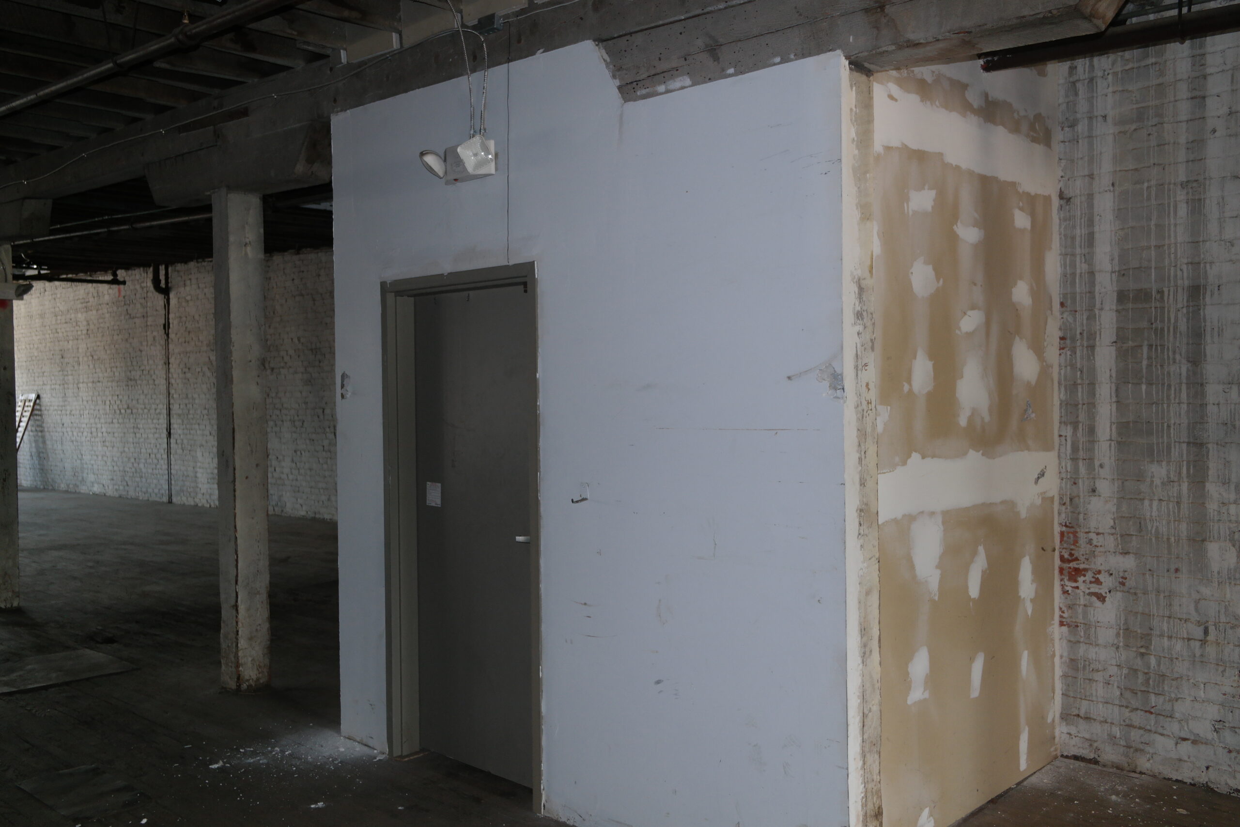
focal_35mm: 30
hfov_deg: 61.9
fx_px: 1033
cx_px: 620
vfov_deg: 43.6
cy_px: 414
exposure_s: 1/40
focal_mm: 20
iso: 400
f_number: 3.5
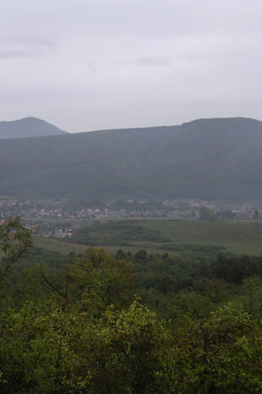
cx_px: 78
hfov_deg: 19.6
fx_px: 754
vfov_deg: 29.3
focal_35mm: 69
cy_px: 195
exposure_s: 1/25.3
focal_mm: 7.5
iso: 100
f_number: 3.1
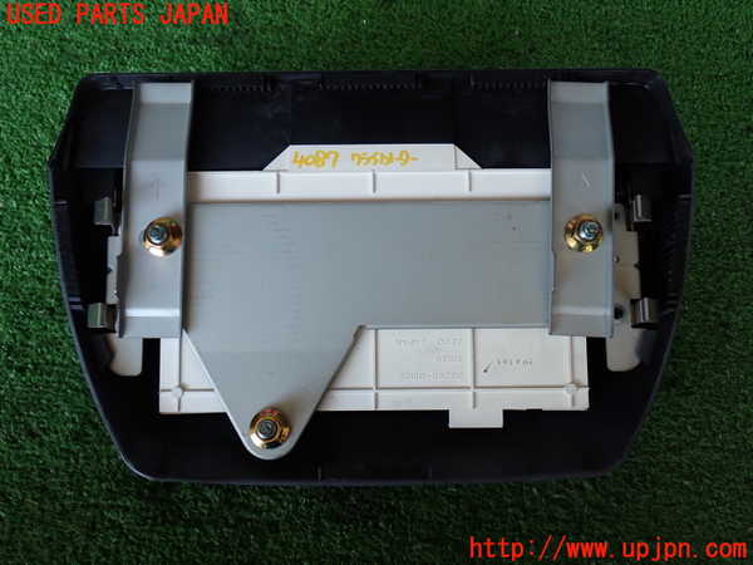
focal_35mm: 36
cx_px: 376
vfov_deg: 39.7
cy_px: 282
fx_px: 783
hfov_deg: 51.4
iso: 200
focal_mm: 6.37
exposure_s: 1/60
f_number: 2.5
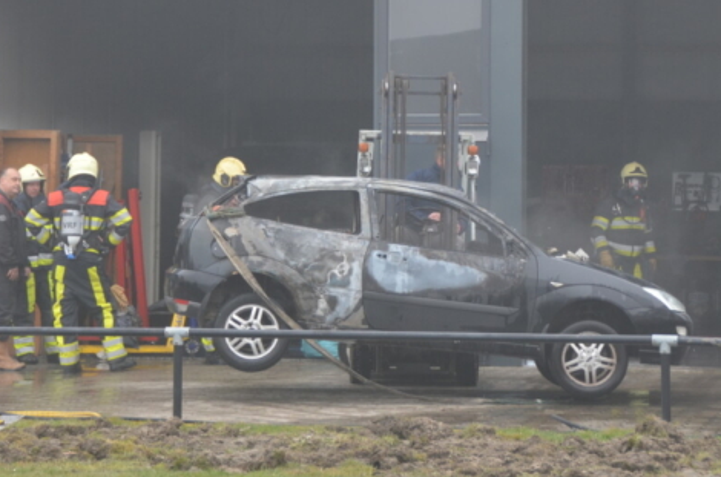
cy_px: 102
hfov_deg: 13.5
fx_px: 3037
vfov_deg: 9.0
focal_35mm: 152
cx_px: 407
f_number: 4.8
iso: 400
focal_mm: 62
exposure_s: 1/250
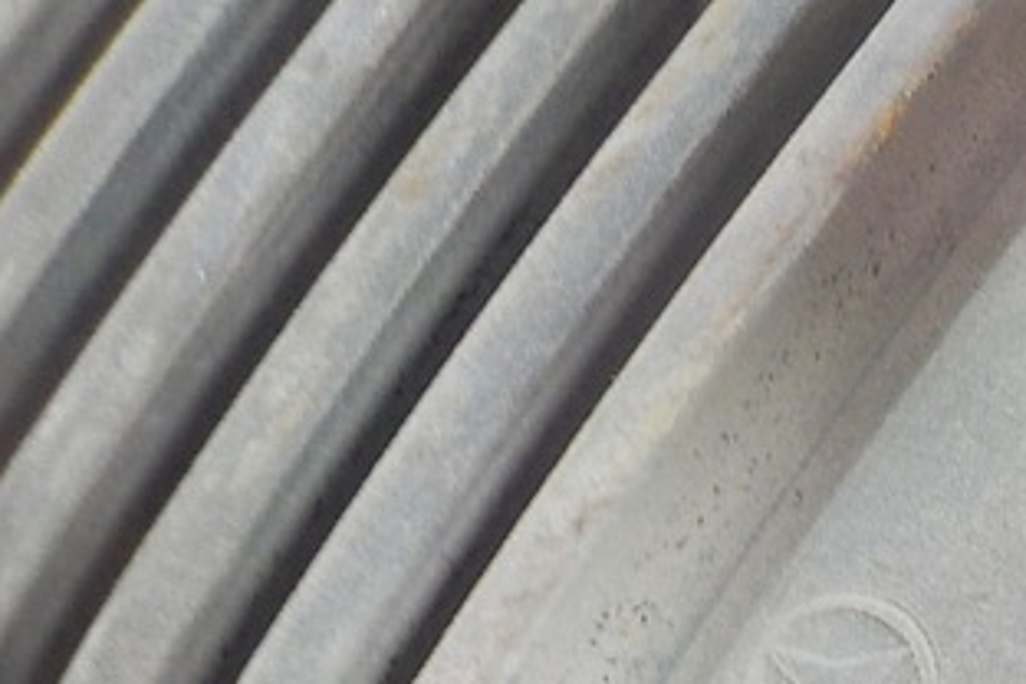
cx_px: 987
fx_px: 1824
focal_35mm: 64
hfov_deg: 29.6
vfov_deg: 20.5
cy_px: 707
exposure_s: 1/20
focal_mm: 4.1
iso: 400
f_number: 3.3
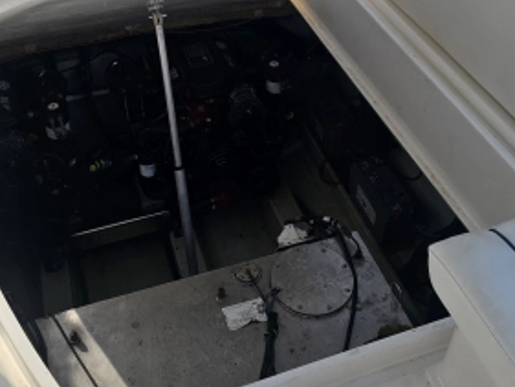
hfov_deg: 42.1
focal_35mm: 45
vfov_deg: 31.1
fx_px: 670
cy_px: 58
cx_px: 247
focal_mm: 6.3
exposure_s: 1/278
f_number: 1.7
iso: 10
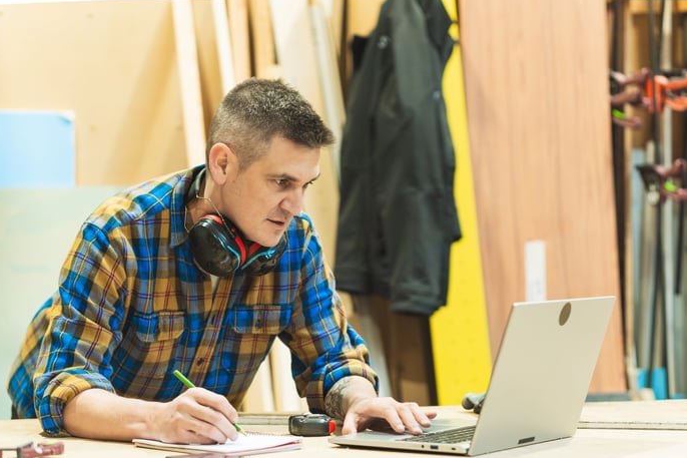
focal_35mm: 94
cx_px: 364
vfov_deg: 14.5
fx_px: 1793
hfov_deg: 21.7
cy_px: 252
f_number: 1.6
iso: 500
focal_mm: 56
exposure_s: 1/500
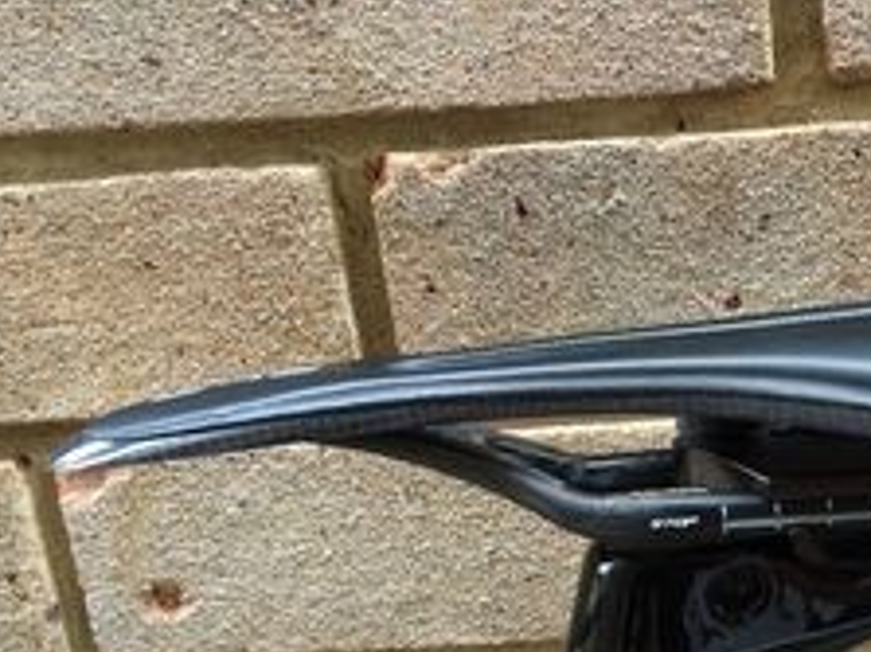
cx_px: 736
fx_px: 1358
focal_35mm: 54
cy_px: 431
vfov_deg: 26.9
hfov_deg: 34.1
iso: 250
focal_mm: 4.15
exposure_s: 1/30
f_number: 2.2
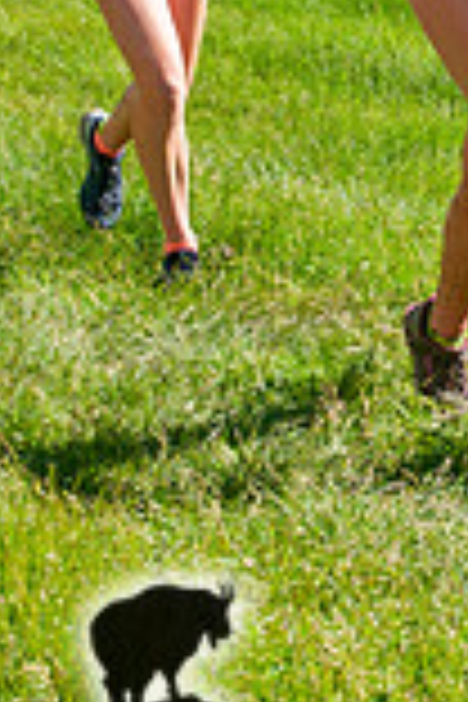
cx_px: 434
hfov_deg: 9.3
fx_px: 2866
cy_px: 72
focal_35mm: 147
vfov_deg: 13.8
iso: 200
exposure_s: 1/400
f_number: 8
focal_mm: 34
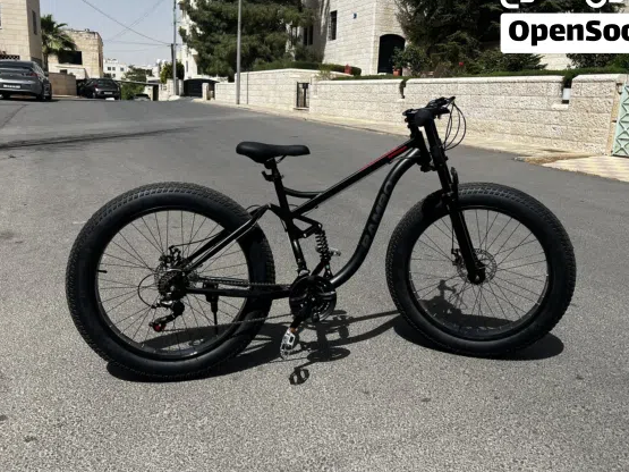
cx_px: 330
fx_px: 545
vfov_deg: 46.7
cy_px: 217
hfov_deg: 59.9
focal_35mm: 30
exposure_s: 1/4831
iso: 50
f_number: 1.5
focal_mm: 5.7
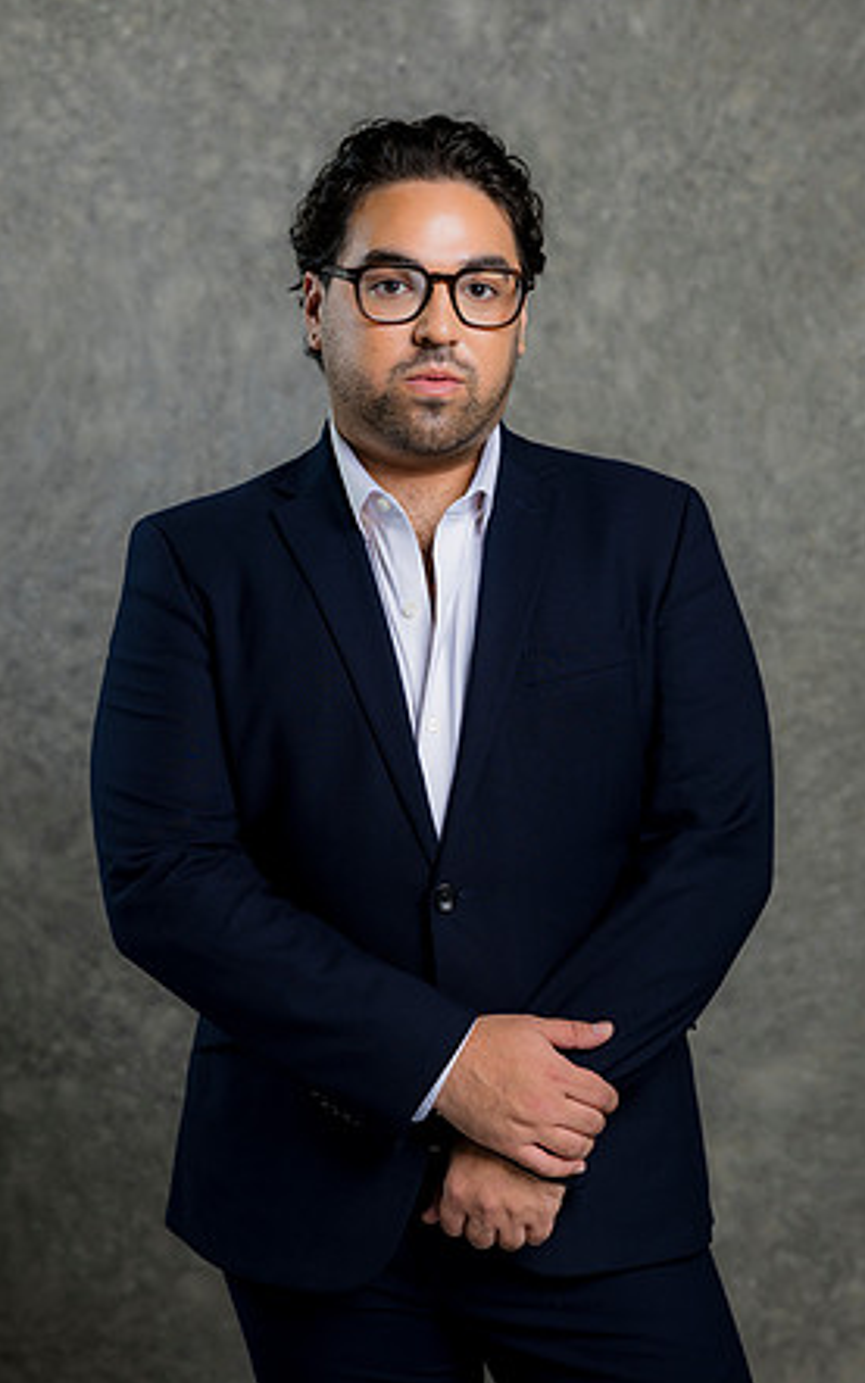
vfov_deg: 23.5
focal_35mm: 88
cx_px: 459
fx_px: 3318
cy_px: 687
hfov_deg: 14.9
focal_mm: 85
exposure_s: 1/200
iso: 125
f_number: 5
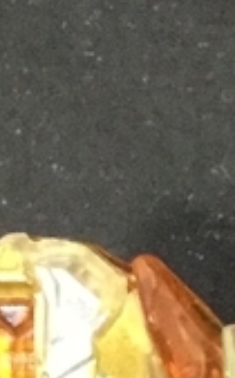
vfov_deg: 8.3
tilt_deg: -65.4
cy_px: 881
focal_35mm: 234
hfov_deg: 5.6
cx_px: 38
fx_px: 2408
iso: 500
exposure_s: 1/15
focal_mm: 3.3
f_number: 2.4
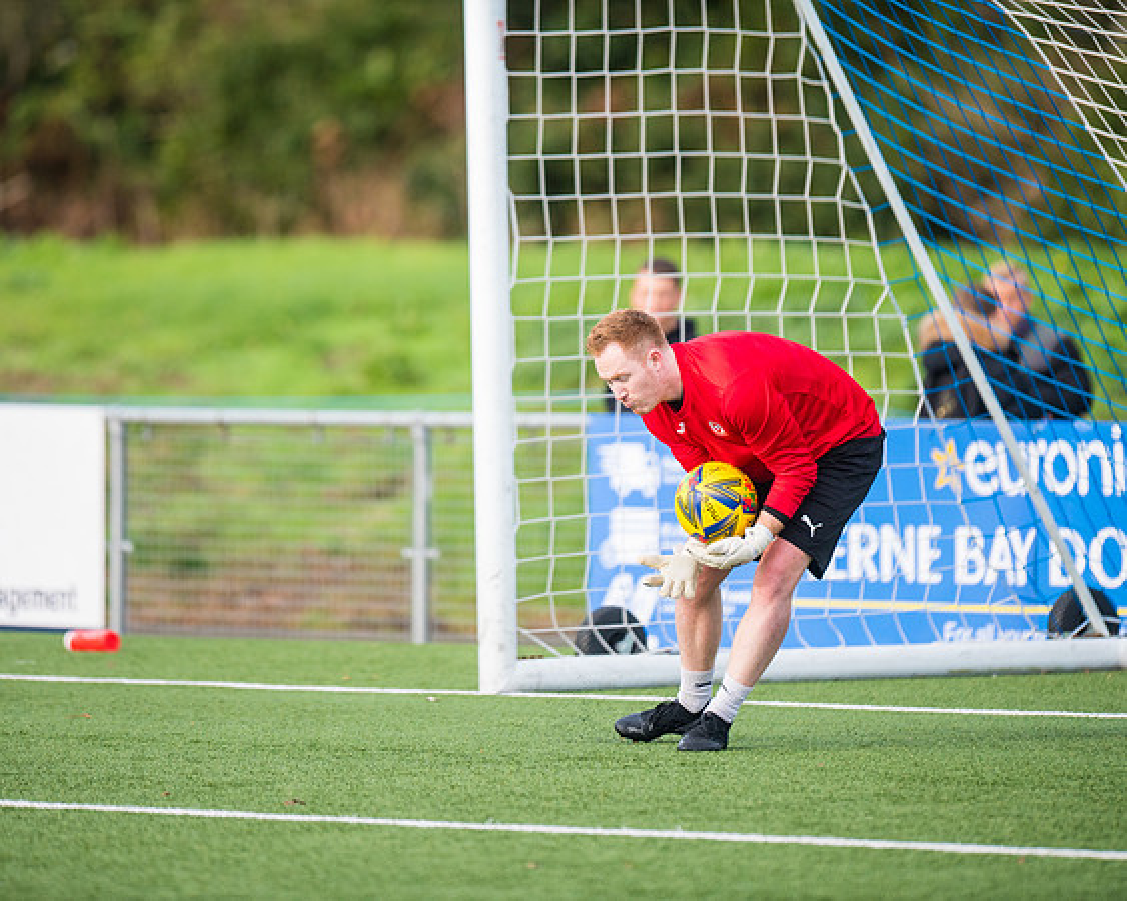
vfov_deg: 3.4
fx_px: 15038
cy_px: 450
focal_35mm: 451
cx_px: 558
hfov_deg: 4.3
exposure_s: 1/3200
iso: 800
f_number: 2.8
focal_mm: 400
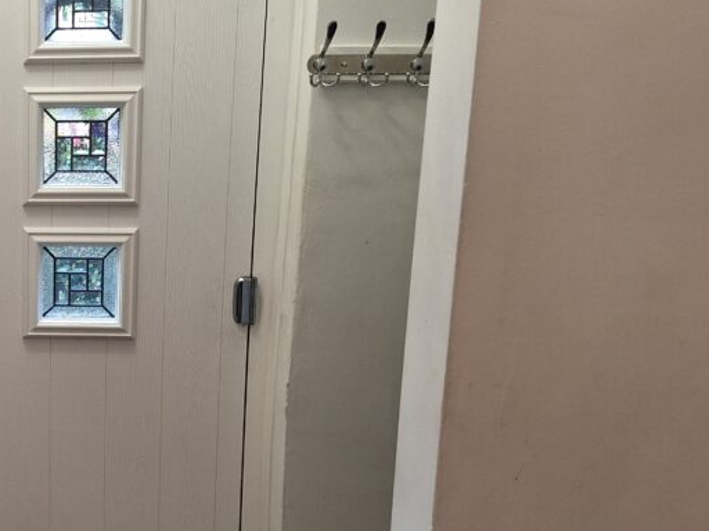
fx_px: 942
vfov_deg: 31.5
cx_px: 4
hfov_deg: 37.1
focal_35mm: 46
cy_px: 292
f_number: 1.8
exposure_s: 1/50
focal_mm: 5.54
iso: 100
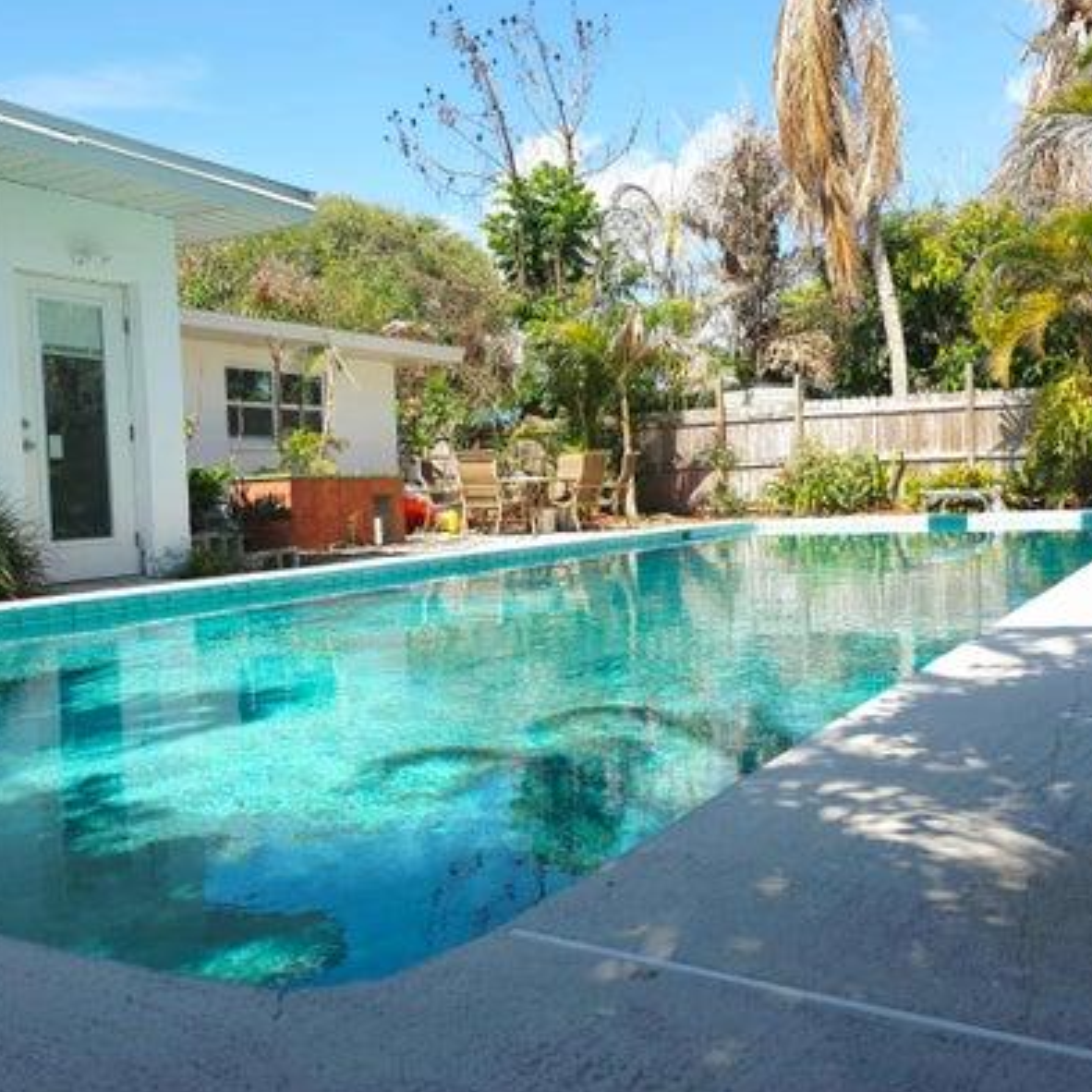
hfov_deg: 49.7
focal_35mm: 33
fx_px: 1178
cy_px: 524
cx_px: 513
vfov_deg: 49.7
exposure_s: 1/303
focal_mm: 6.3
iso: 12
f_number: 1.7
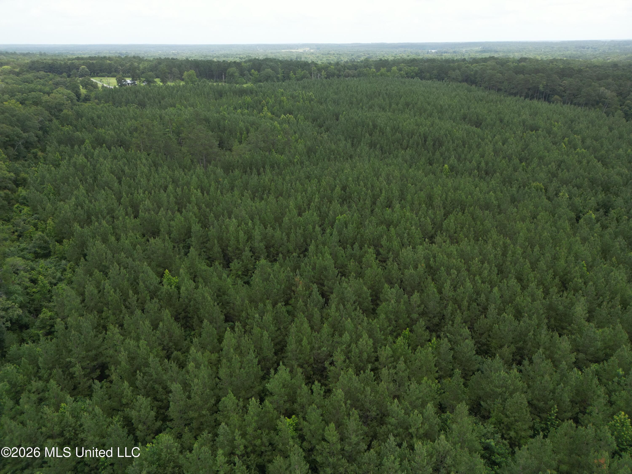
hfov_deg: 71.6
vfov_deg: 56.8
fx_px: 438
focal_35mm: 24
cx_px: 316
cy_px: 237
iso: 120
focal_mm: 6.72
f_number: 1.7
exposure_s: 1/1250
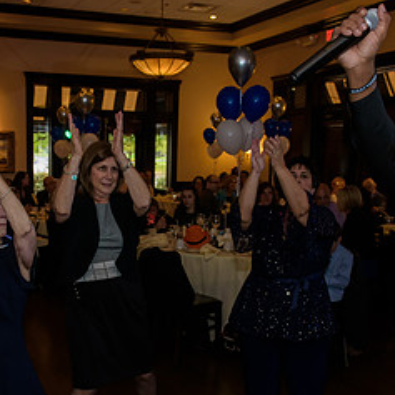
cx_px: 123
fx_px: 645
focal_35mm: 50
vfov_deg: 33.7
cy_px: 262
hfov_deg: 33.6
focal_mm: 24
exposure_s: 1/125
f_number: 3.2
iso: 1600
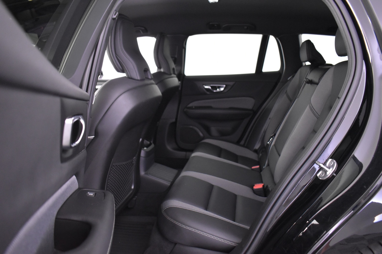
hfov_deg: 67.4
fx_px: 286
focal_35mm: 27
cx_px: 191
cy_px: 127
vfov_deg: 47.9
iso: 3200
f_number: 3.5
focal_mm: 18
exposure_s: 1/8
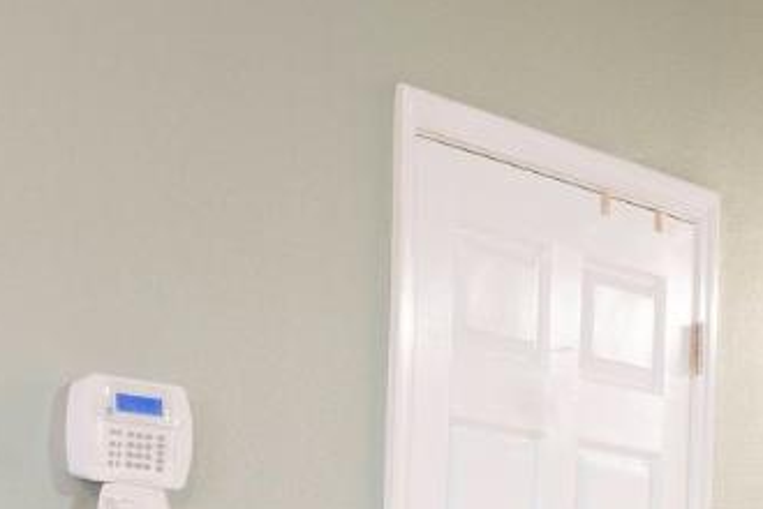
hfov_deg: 17.1
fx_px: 2310
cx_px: -351
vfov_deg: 11.8
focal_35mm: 109
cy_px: 840
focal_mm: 16
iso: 100
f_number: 11
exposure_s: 2.5
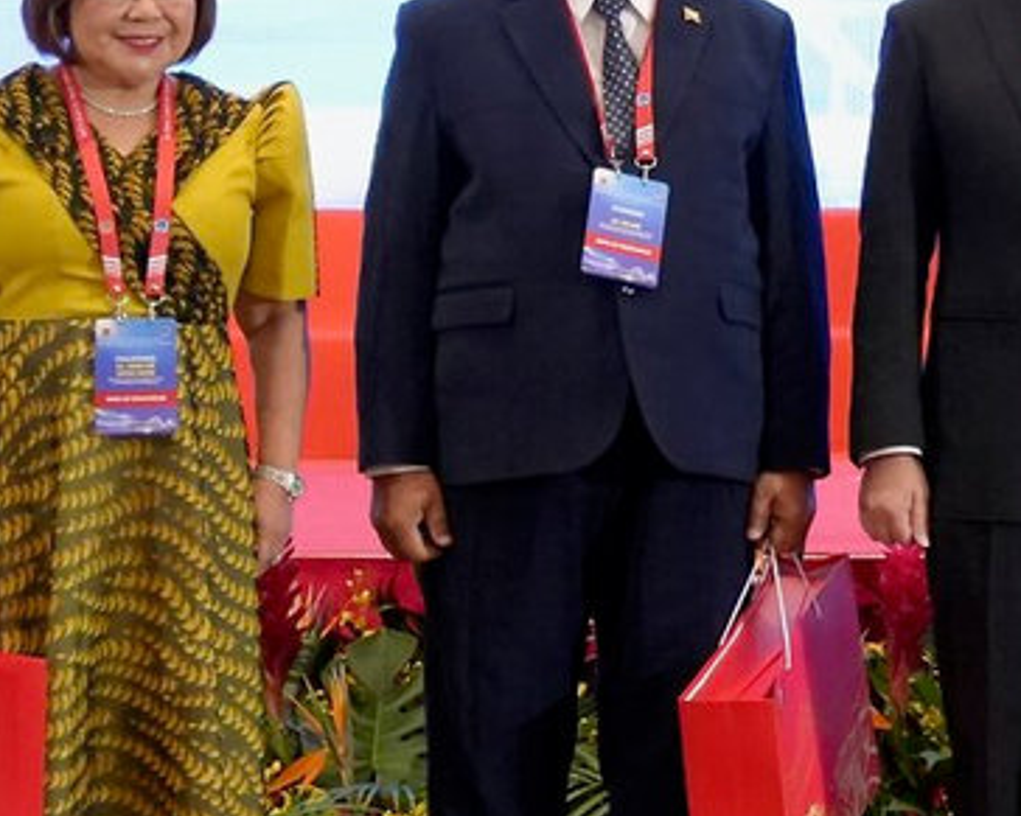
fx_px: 8602
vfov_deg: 5.4
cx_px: 2533
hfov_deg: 6.4
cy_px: -245
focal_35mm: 285
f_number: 3.2
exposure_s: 1/320
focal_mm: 53.9
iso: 3200
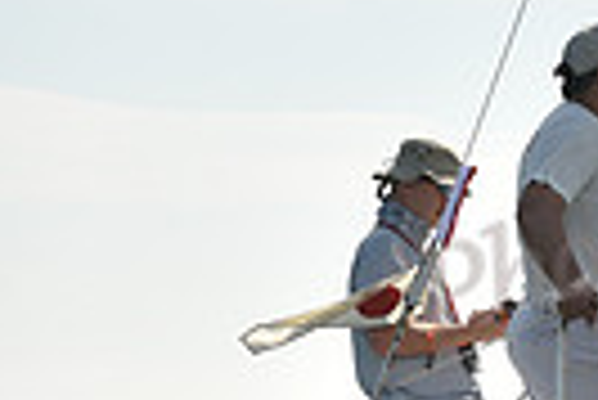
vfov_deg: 4.5
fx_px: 5088
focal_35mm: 306
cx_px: 1290
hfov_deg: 6.5
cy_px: 389
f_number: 4.5
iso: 320
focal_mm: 70
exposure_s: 1/2000
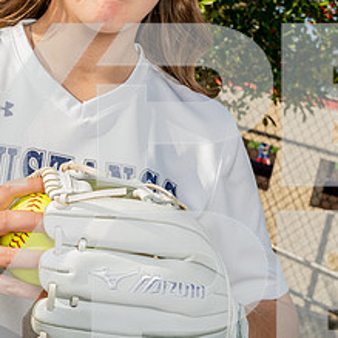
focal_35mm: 90
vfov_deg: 19.2
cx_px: 66
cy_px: 106
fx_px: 994
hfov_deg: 19.1
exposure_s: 1/250
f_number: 10
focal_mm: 40
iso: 125
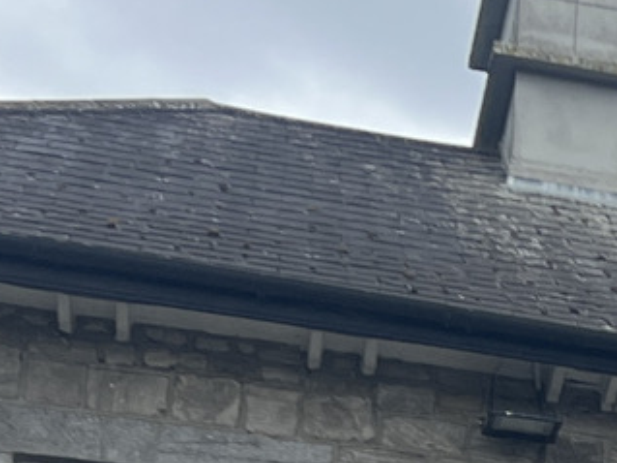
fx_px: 2904
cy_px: 996
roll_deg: -0.5
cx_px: 1162
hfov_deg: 11.2
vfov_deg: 8.5
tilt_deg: +11.3
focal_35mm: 163
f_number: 1.5
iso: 50
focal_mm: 5.7
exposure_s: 1/1311
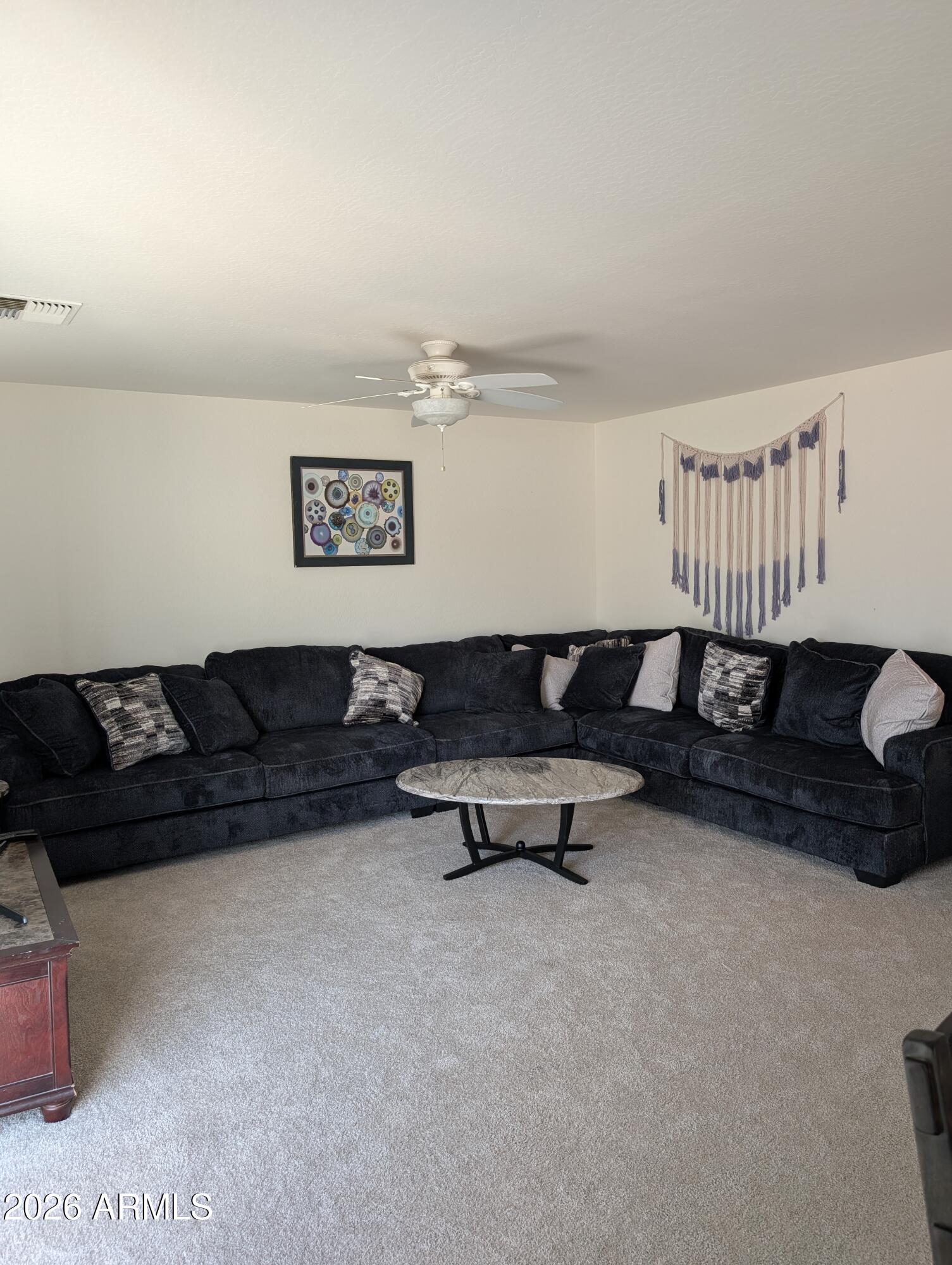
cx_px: 476
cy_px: 632
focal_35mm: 24
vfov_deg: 71.5
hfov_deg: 56.9
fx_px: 878
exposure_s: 1/23.8
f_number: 1.68
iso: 32
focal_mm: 6.9
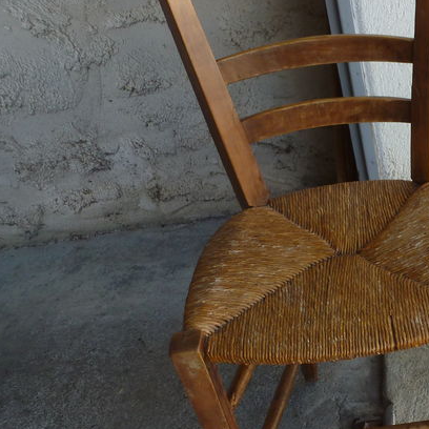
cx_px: 488
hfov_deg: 29.2
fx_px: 729
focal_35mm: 52
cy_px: 222
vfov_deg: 32.8
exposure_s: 1/60
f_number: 3.3
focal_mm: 4.3
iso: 100
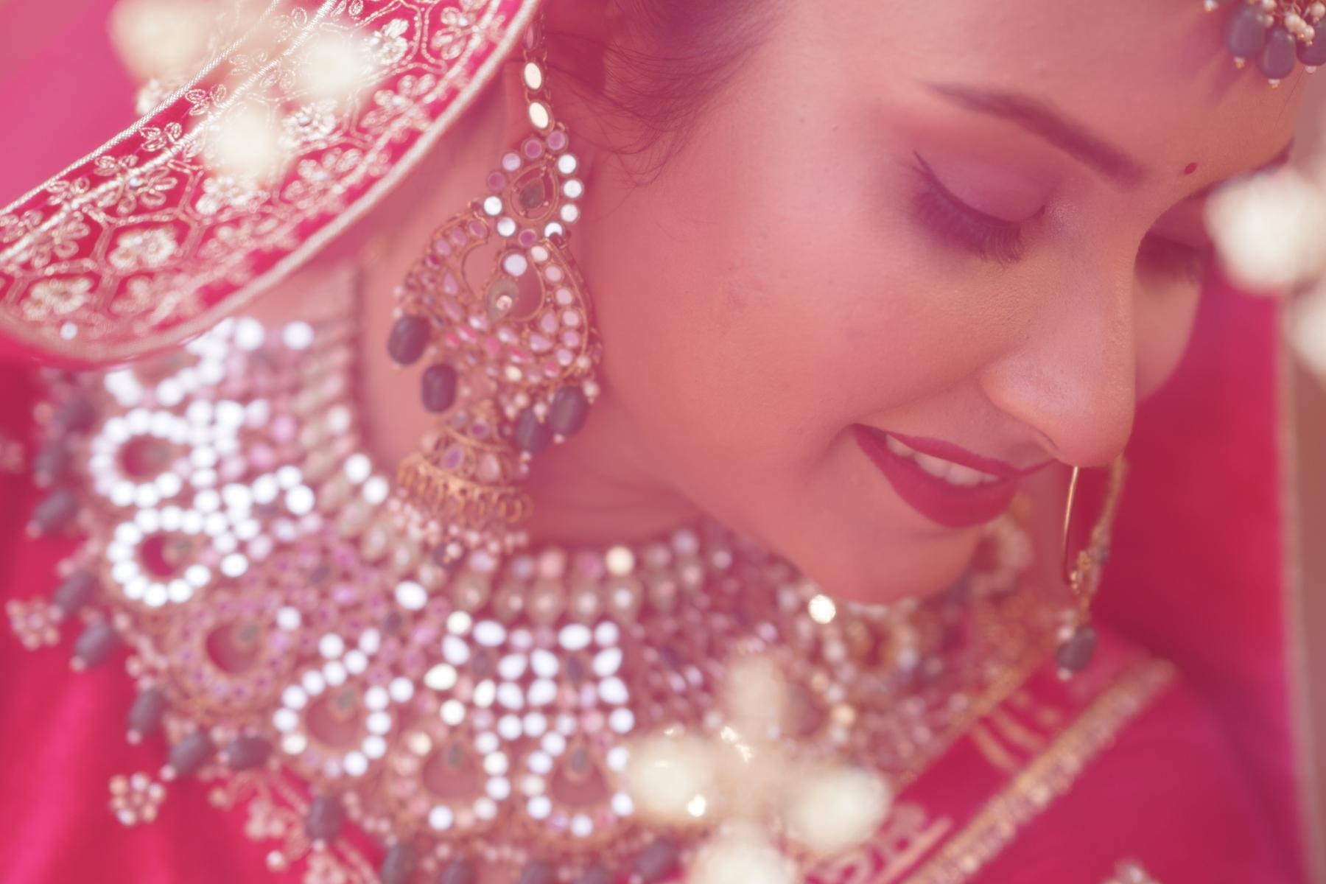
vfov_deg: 10.8
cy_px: 442
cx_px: 663
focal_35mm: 127
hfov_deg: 16.1
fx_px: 4677
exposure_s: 1/640
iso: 160
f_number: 1.8
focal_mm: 85
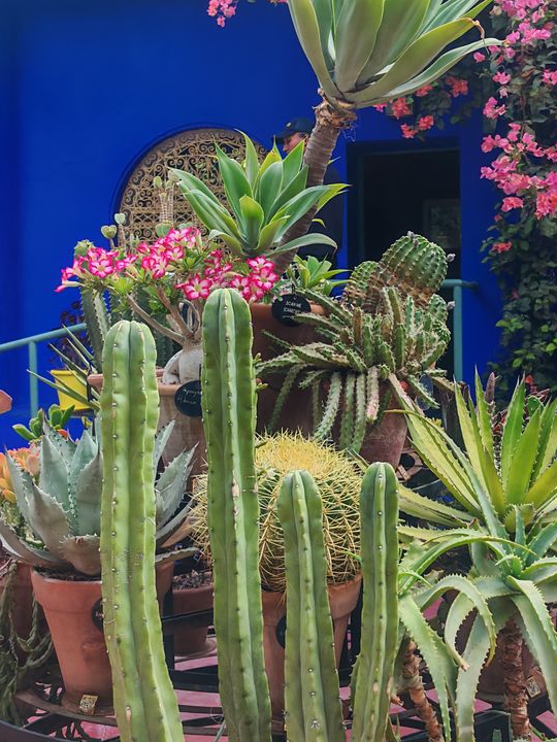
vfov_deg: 46.5
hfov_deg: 35.8
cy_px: 288
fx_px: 858
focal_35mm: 40
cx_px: 341
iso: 100
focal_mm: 6.83
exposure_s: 1/1700
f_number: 2
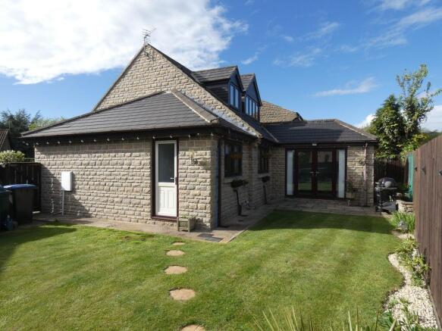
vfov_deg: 66.0
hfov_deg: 81.8
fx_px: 255
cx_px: 221
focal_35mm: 20
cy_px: 166
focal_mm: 3.6
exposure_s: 1/800
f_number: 3.2
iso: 80
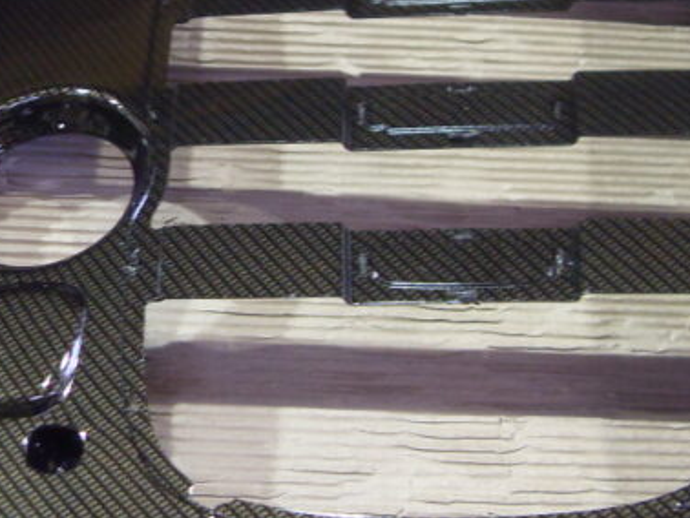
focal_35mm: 74
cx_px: 411
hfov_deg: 26.3
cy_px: 162
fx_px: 1476
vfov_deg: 19.8
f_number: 2.8
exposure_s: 1/15
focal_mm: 6.3
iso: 200
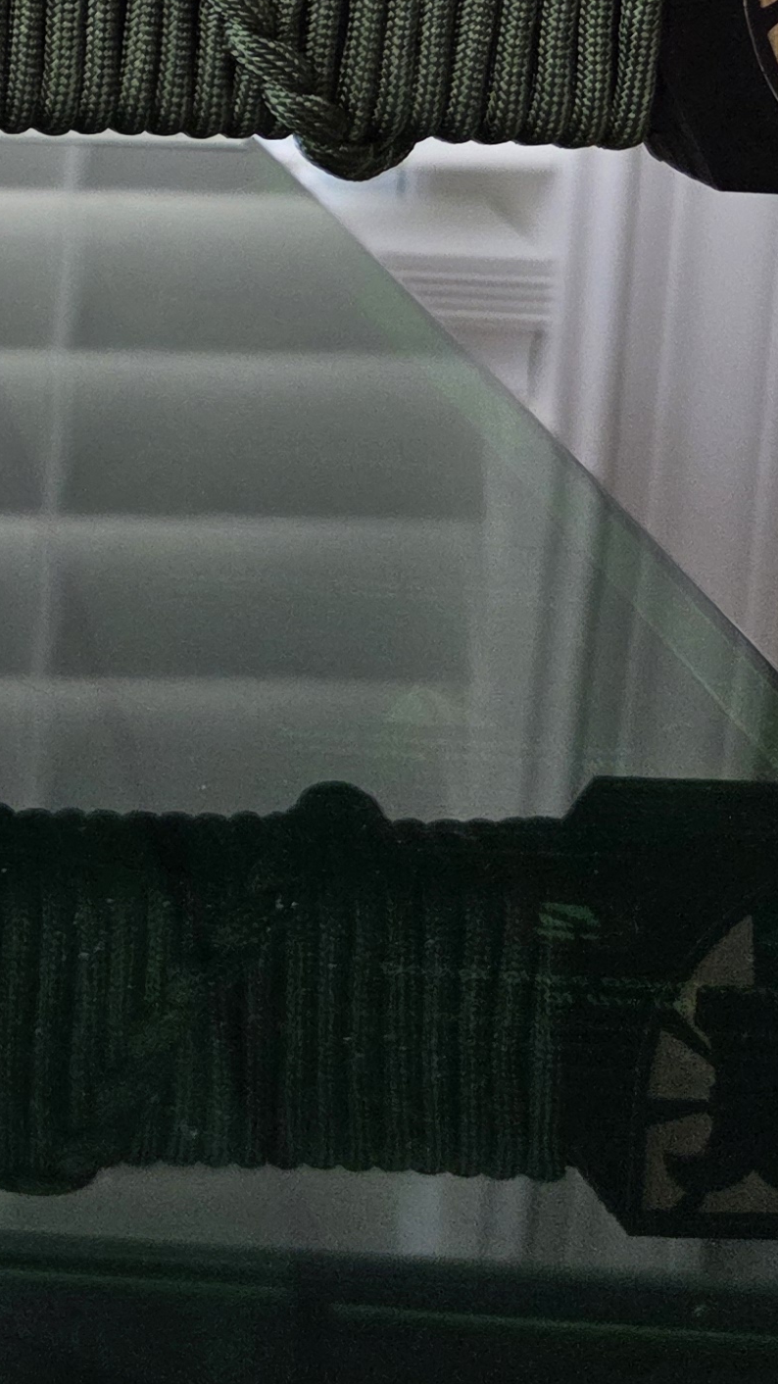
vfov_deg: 27.8
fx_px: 2605
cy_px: -30
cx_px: -545
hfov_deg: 15.1
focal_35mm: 71
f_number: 1.8
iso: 200
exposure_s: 1/180
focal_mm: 5.4
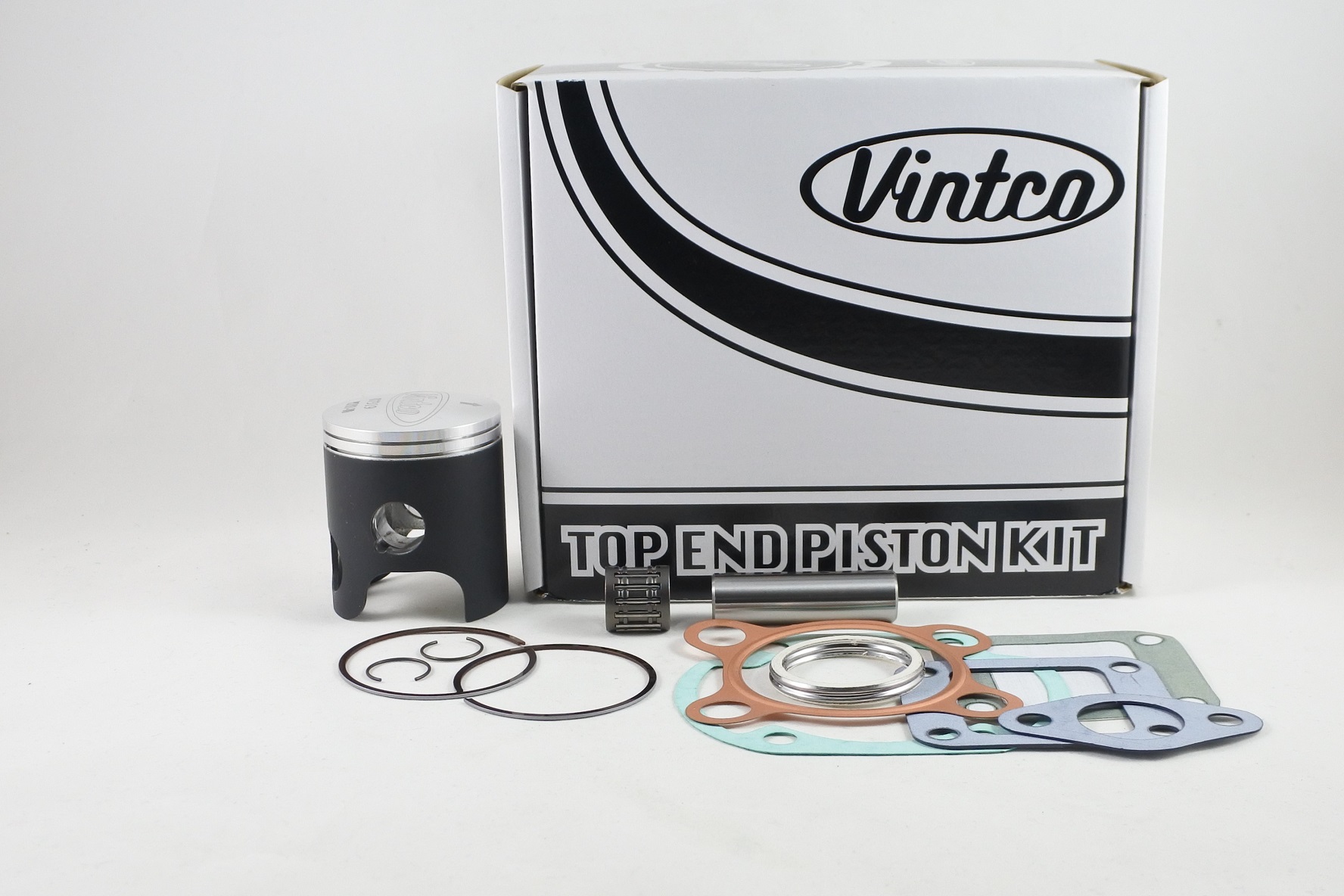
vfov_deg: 45.0
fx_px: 1083
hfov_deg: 63.7
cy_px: 448
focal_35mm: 29
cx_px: 672
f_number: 3.8
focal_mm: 11
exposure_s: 1/125
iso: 400
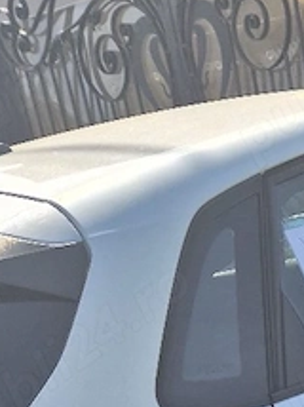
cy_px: 702
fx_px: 1009
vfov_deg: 18.5
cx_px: 437
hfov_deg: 15.9
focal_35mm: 86
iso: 25
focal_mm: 5.4
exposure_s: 1/909
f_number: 1.8
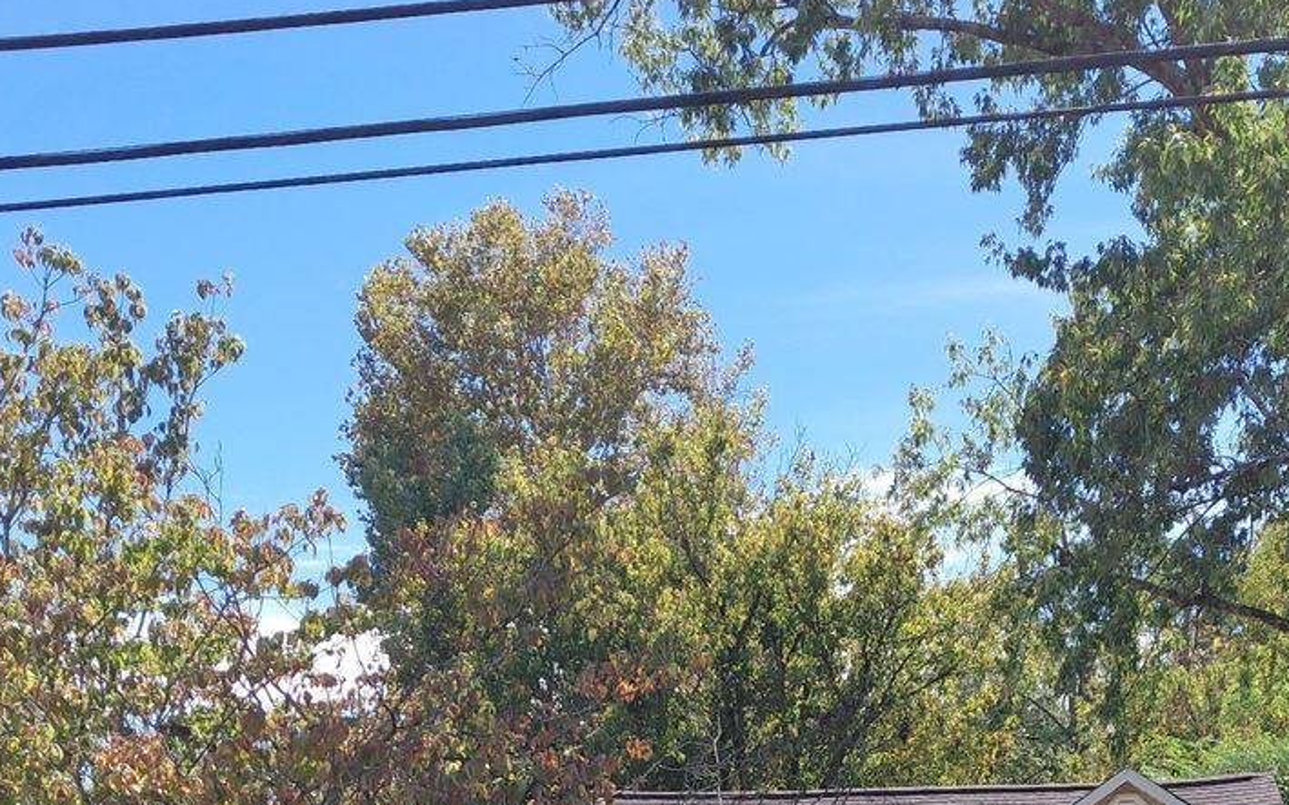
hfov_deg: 38.8
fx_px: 1791
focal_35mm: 51
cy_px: 1171
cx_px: 916
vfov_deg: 21.6
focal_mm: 4.69
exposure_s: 1/1338
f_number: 1.8
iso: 50
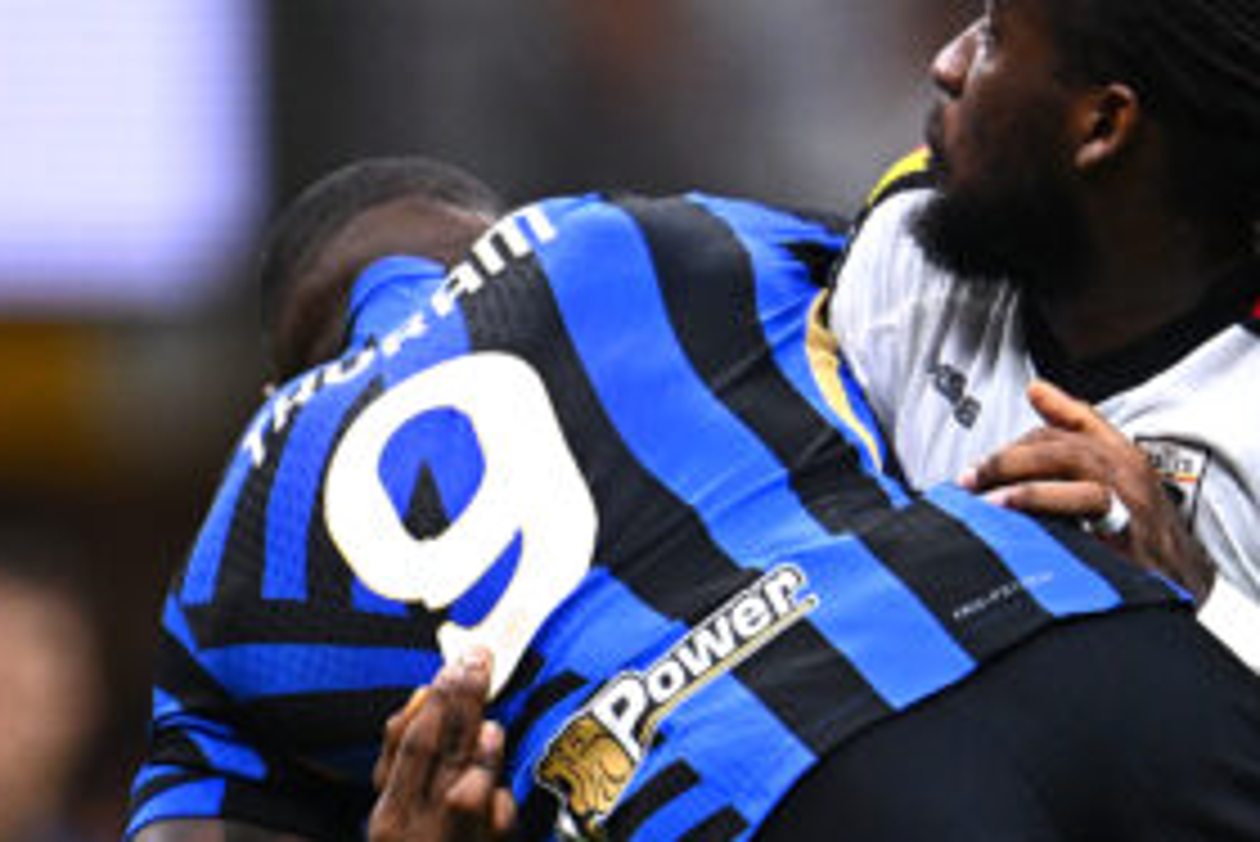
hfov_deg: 1.4
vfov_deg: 0.9
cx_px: 1341
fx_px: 51264
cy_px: 961
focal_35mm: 1464
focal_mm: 400
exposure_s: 1/1600
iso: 2000
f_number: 2.8
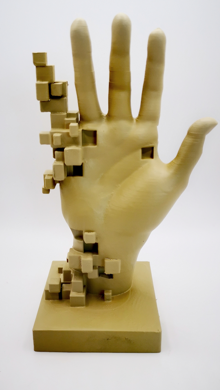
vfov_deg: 58.0
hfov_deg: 34.6
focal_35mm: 34
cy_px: 180
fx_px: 353
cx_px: 106
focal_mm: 4.75
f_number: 1.8
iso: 50
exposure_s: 1/134
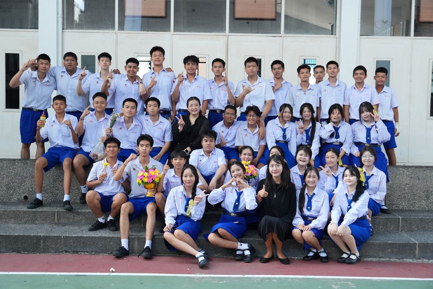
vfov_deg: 30.9
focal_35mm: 44
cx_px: 216
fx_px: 523
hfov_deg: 45.0
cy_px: 144
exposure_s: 1/125
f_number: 4.5
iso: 400
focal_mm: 29
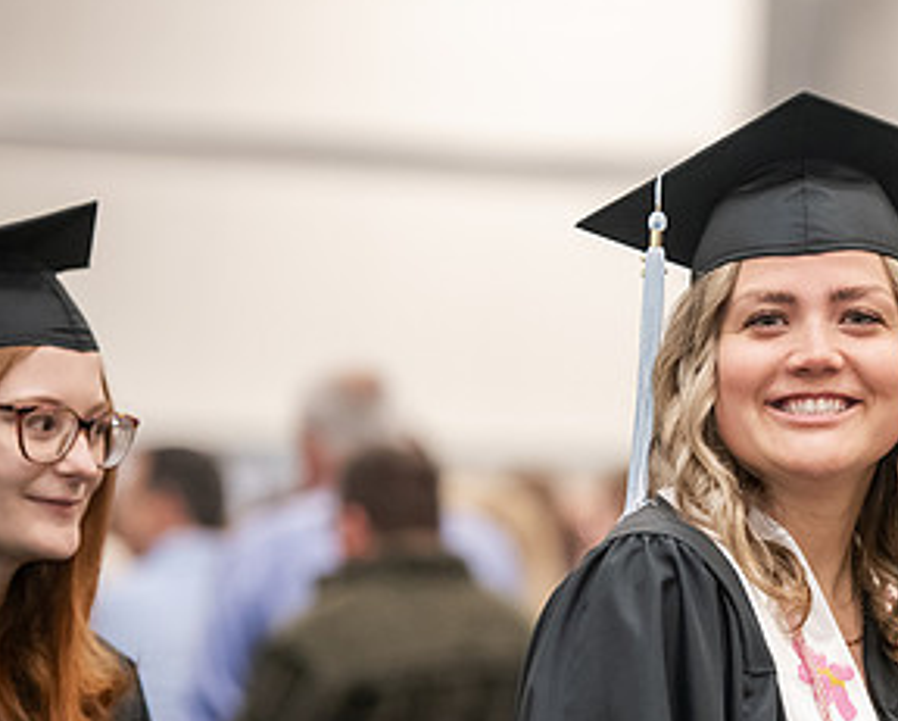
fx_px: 7290
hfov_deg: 7.0
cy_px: 510
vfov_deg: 5.7
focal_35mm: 274
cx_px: 820
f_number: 3.2
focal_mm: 145
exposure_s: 1/200
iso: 2500
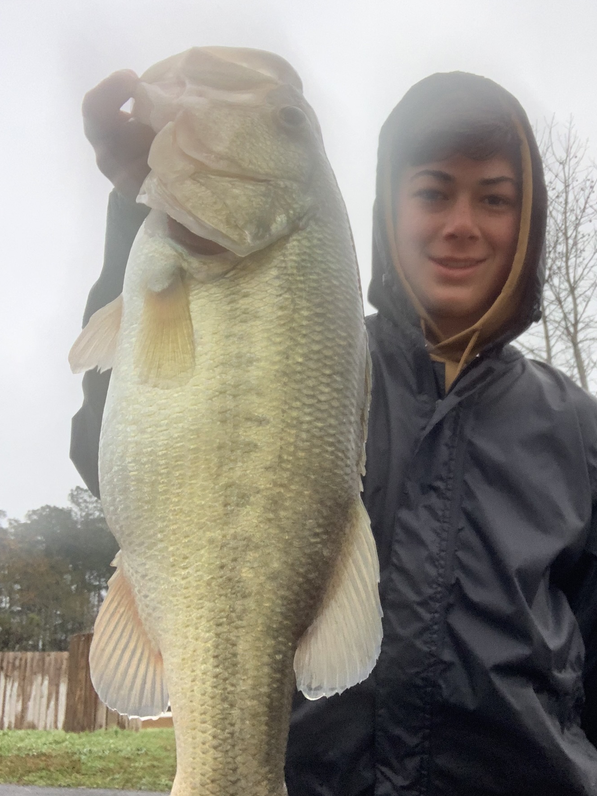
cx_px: 334
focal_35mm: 37
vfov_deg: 50.1
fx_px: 851
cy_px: 385
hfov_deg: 38.6
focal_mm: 2.87
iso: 160
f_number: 2.2
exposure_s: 1/60
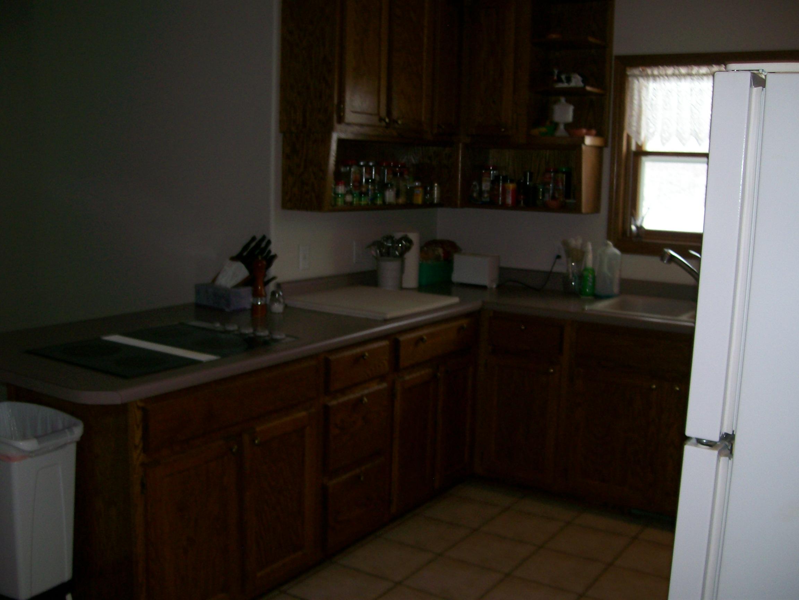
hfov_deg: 51.4
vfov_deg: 39.7
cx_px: 400
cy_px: 300
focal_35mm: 36
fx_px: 831
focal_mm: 6
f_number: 2.7
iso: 80
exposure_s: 1/64
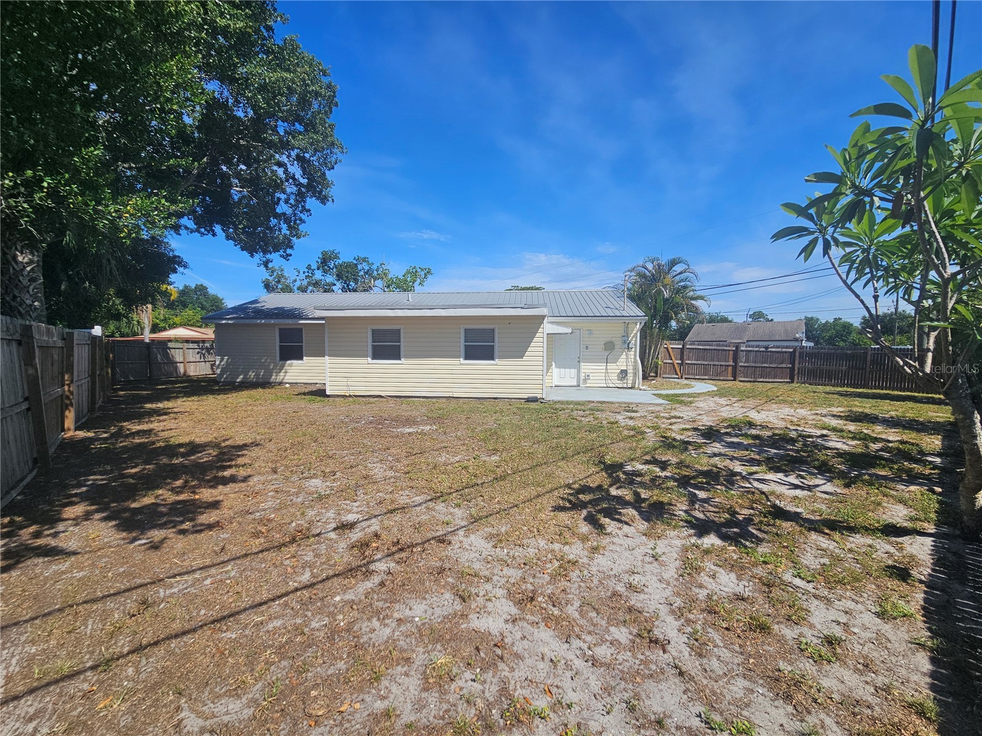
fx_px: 369
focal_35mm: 13
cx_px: 491
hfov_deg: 106.2
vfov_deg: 89.9
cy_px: 368
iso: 50
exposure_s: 1/2715
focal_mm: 2.2
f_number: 2.2
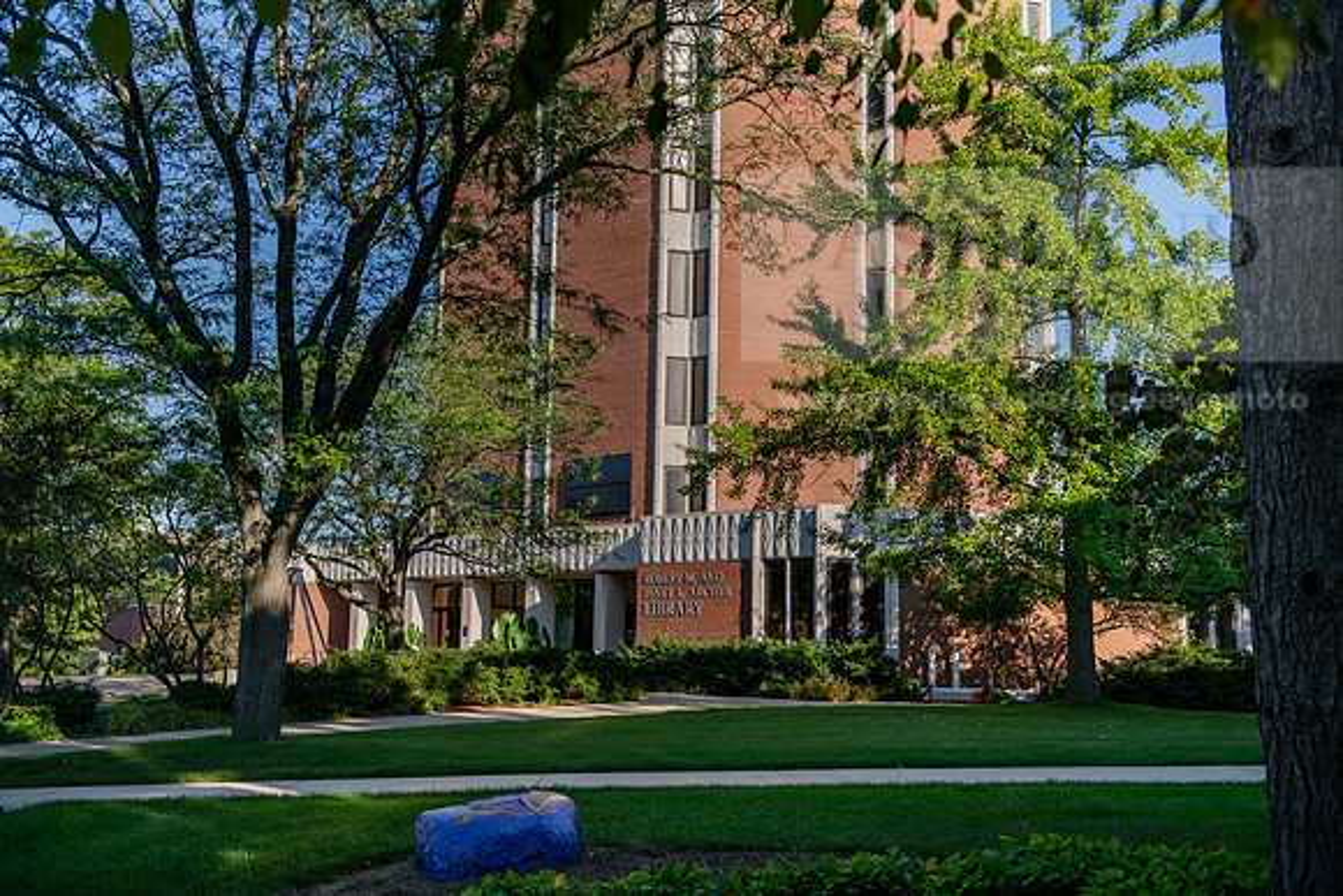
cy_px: 448
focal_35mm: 38
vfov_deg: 35.1
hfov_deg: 50.7
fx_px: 1418
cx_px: 672
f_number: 4
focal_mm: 38
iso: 100
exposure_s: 1/800
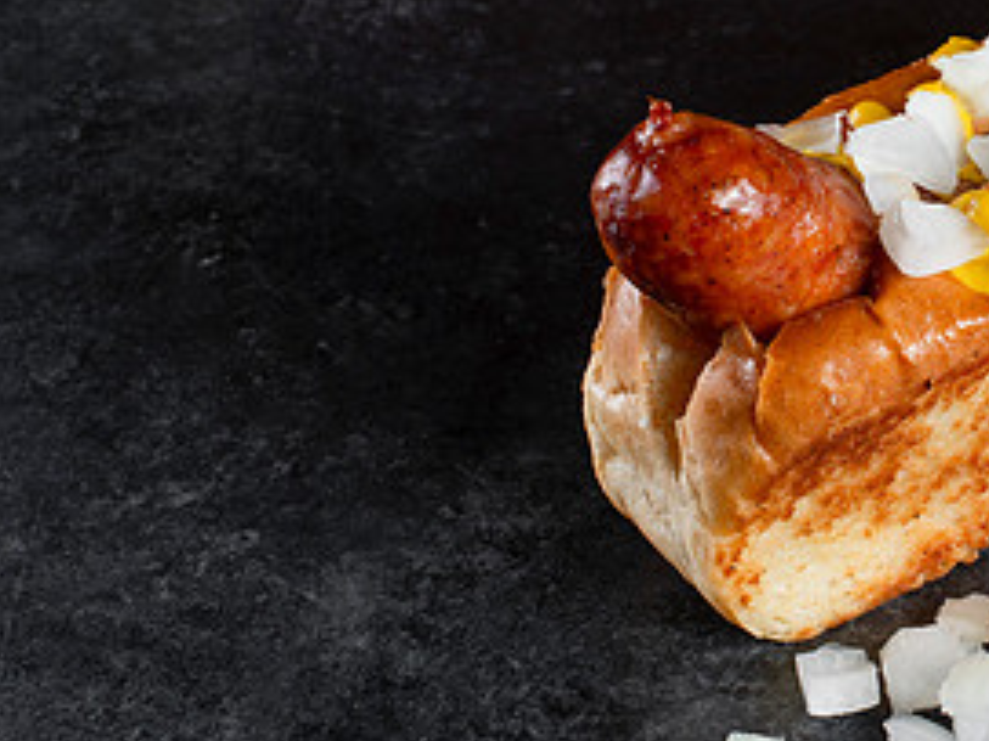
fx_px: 3113
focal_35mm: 109
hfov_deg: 17.5
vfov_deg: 13.6
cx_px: 1076
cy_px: 317
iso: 250
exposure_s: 1/60
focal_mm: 50
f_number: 13
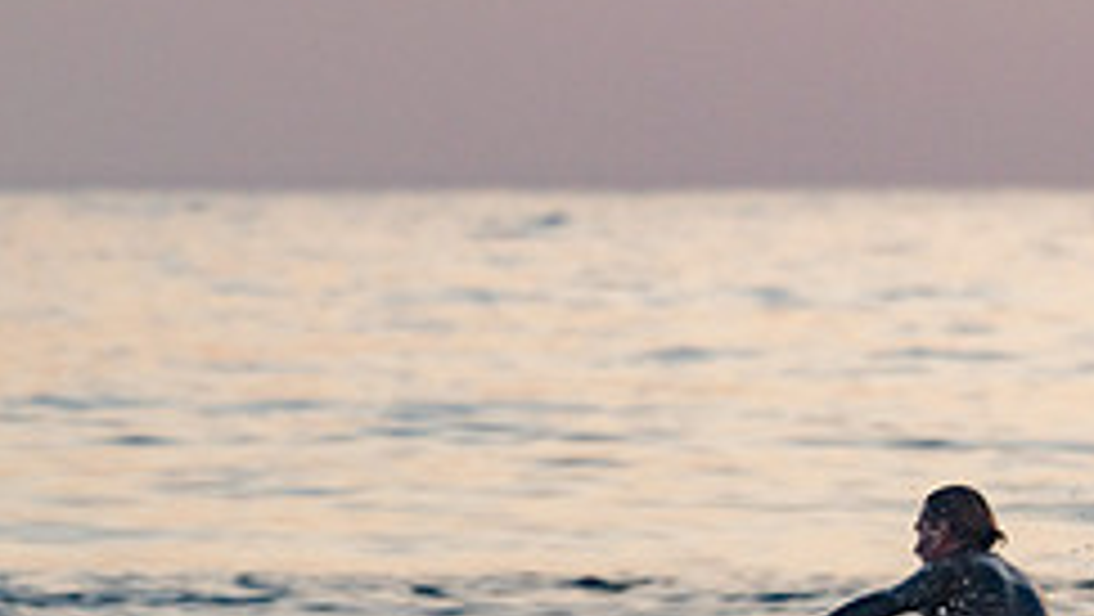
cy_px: 735
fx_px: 22494
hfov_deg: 2.8
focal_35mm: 775
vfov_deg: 1.6
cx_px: 977
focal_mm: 310
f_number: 5.6
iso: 280
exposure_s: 1/320
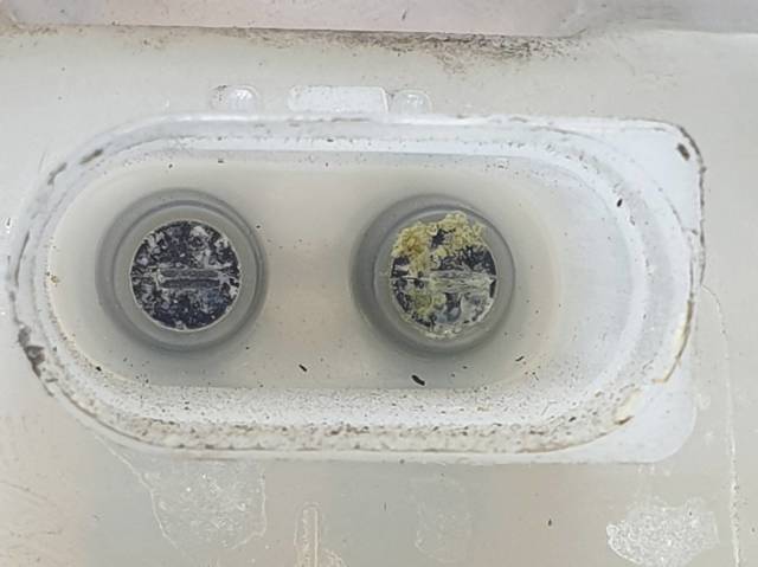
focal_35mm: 26
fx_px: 569
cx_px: 379
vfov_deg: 53.0
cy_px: 284
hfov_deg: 67.3
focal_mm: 4.3
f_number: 2.4
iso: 50
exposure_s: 1/101
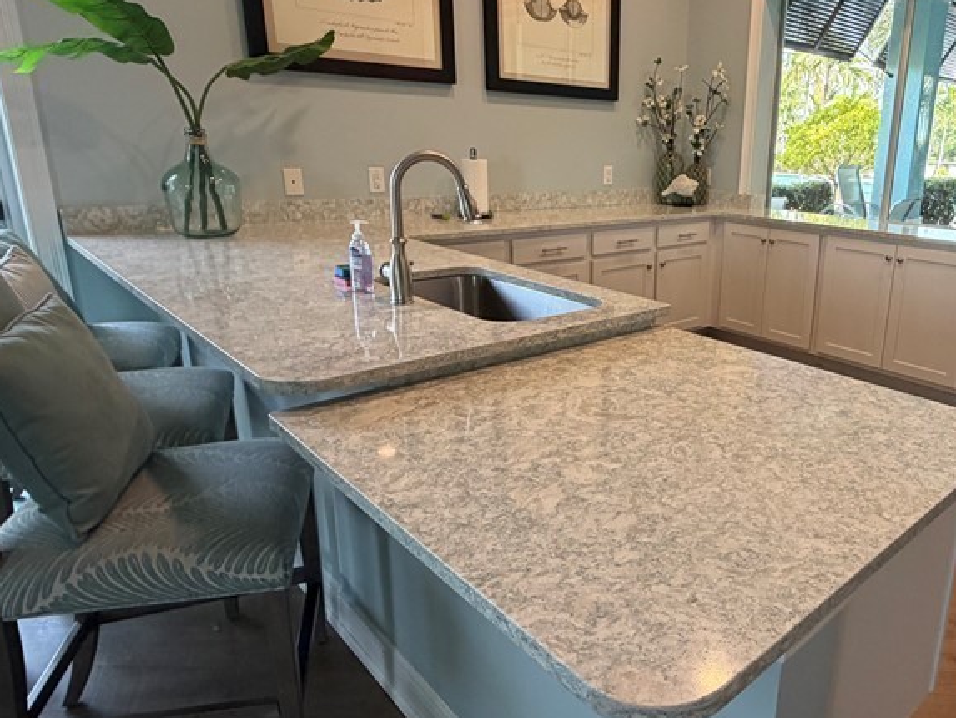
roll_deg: -3.6
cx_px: 664
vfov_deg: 54.8
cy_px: 332
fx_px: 691
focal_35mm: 25
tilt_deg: -17.6
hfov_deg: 66.8
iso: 250
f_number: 2.2
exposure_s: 1/121
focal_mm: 2.22
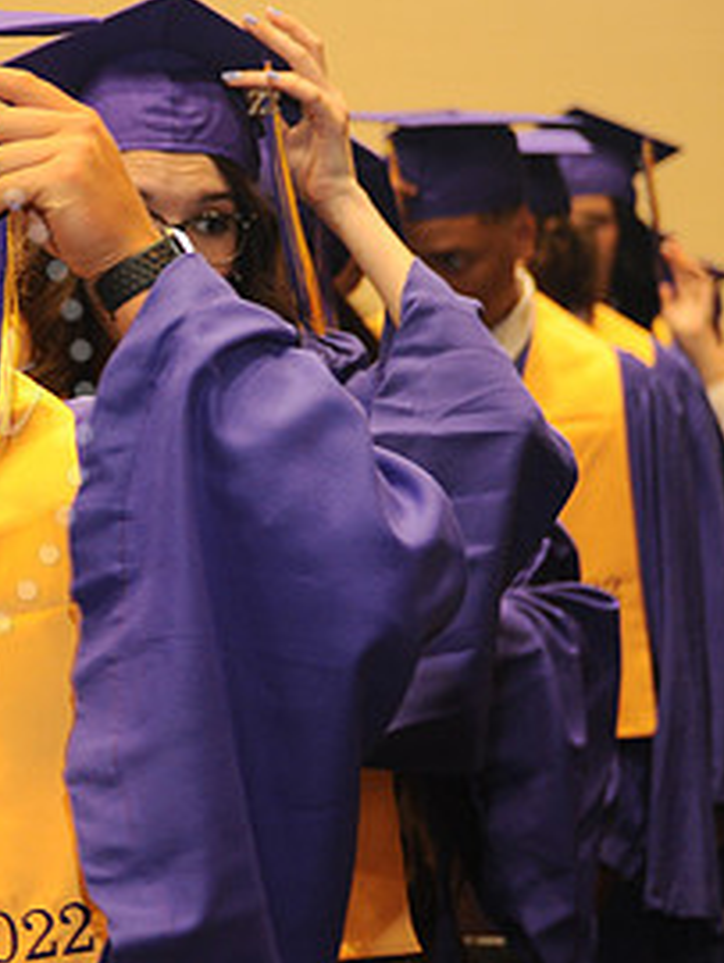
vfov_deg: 9.8
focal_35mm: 202
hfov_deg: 7.3
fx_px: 5624
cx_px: -246
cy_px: 399
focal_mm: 98
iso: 1250
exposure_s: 1/60
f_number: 5.6
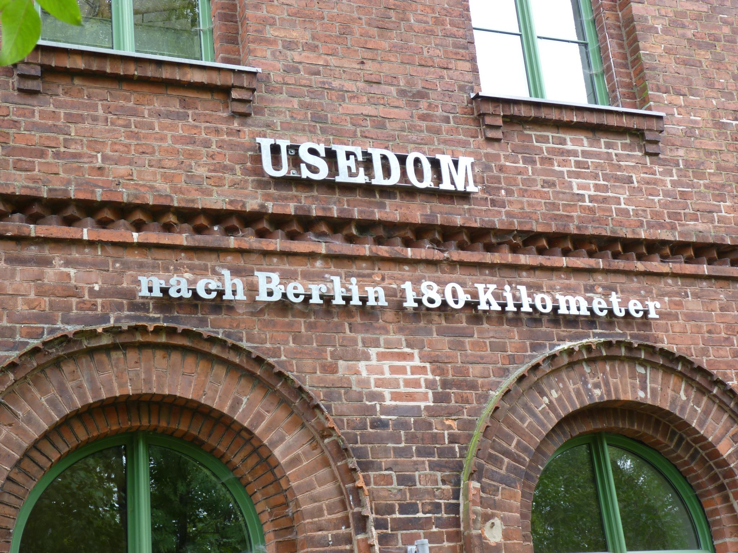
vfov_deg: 25.7
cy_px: 276
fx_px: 1215
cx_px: 369
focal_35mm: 57
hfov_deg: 33.8
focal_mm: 10.1
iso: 80
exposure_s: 1/40
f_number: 3.2
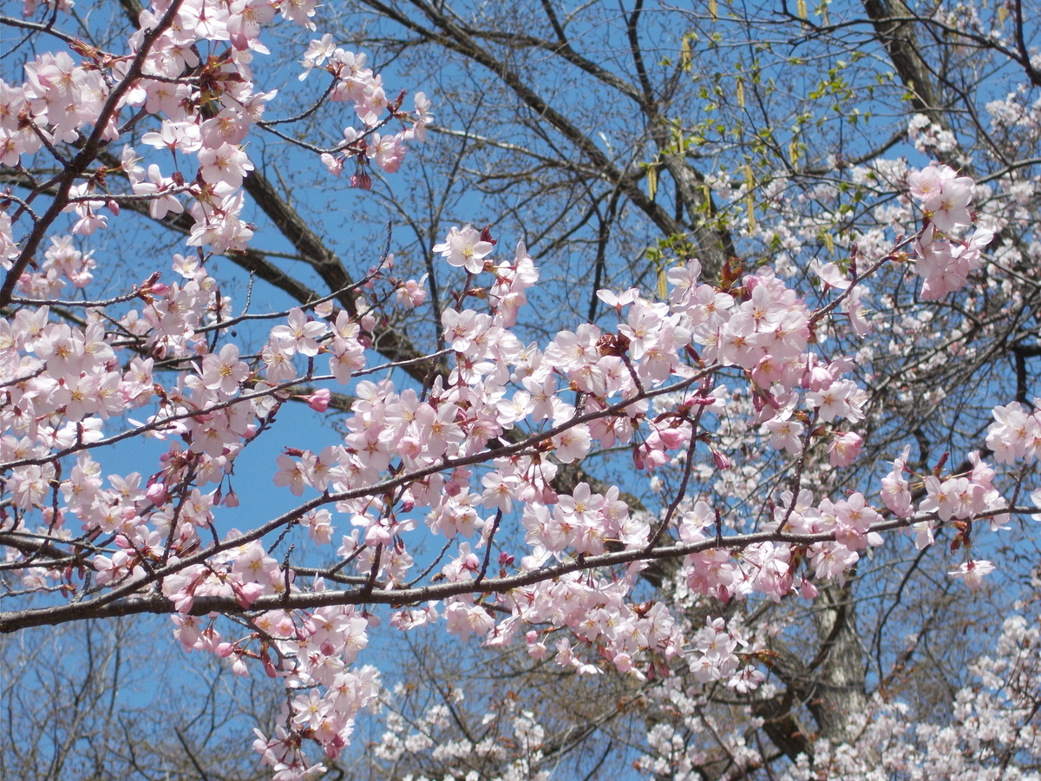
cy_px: 390
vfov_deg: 11.4
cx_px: 520
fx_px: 3909
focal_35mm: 130
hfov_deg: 15.2
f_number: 6.5
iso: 80
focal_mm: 23
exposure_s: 1/250
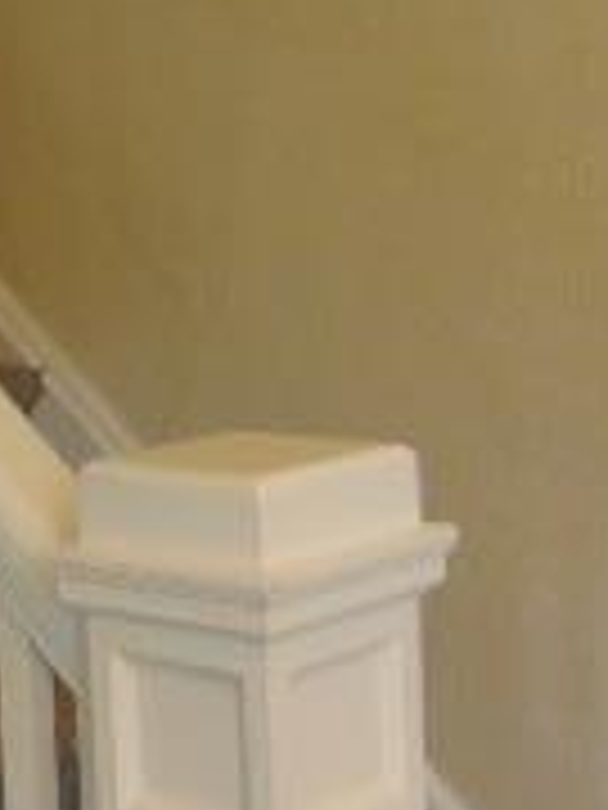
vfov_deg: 22.0
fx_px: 2084
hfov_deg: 16.4
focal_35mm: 89
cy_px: 414
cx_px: 54
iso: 320
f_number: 3
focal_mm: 4.5
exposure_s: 1/30
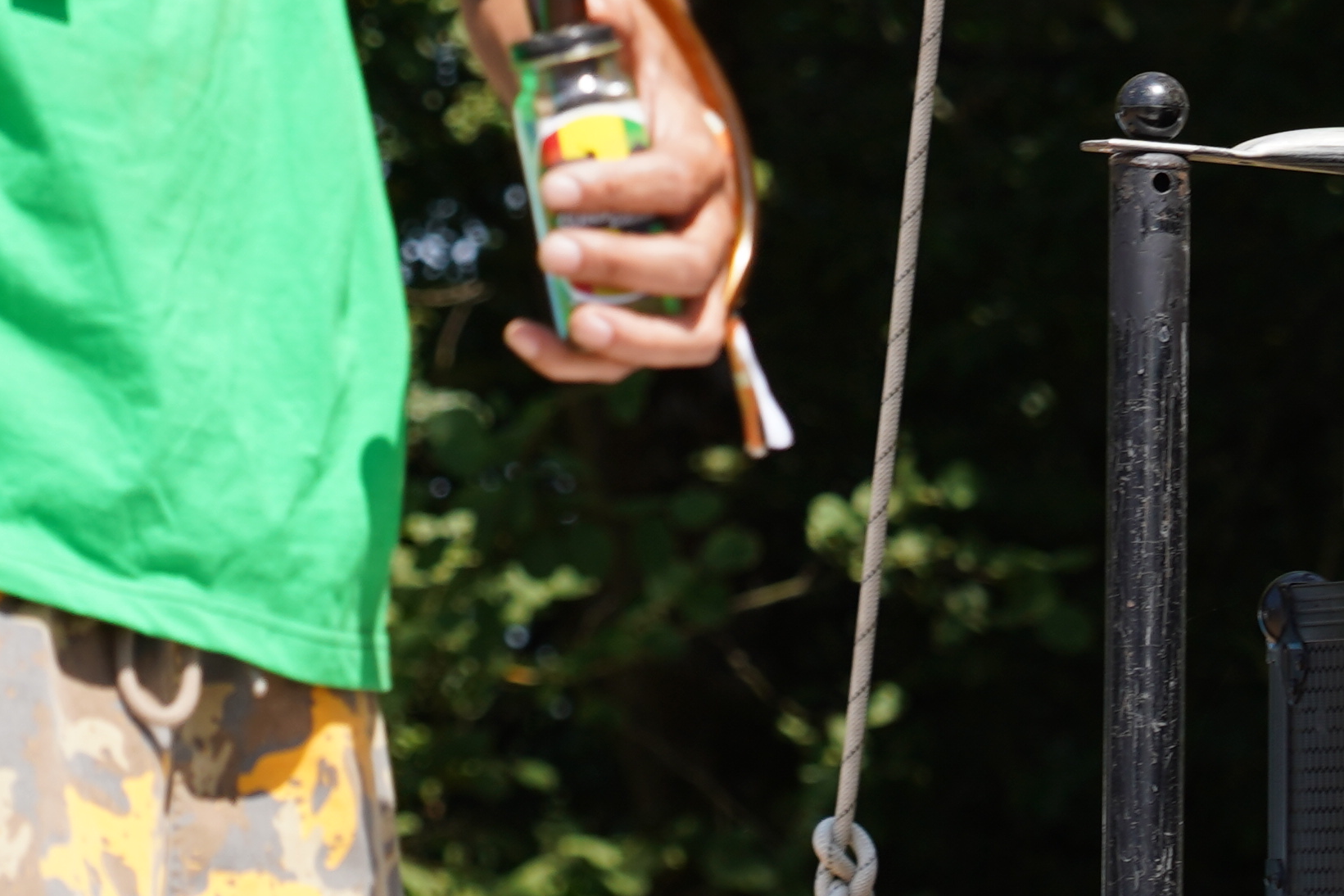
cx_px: -391
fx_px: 14335
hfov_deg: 5.3
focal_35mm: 384
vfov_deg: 3.6
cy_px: -619
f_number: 6.3
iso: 100
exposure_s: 1/200
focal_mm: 105
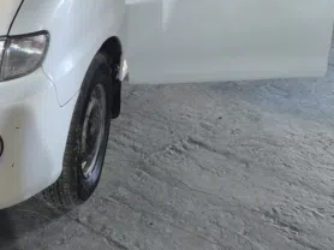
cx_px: -10
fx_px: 511
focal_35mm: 53
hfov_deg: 32.8
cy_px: -35
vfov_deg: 25.2
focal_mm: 6.14
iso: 800
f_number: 1.65
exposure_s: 1/50
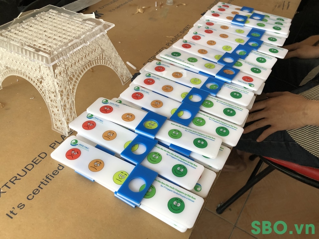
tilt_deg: -44.1
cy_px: 120
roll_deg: -0.6
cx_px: 160
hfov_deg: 63.4
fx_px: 258
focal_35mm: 28
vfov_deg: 49.7
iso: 40
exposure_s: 1/30
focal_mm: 4
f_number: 1.8
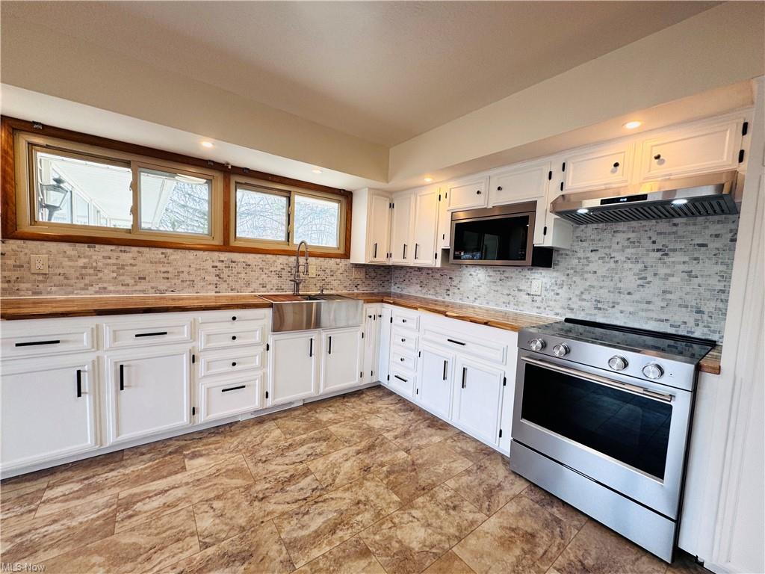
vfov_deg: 85.7
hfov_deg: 102.1
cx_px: 382
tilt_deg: -4.3
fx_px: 309
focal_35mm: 14
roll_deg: -2.9
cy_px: 287
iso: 80
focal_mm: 2.22
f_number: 2.2
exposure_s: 1/99
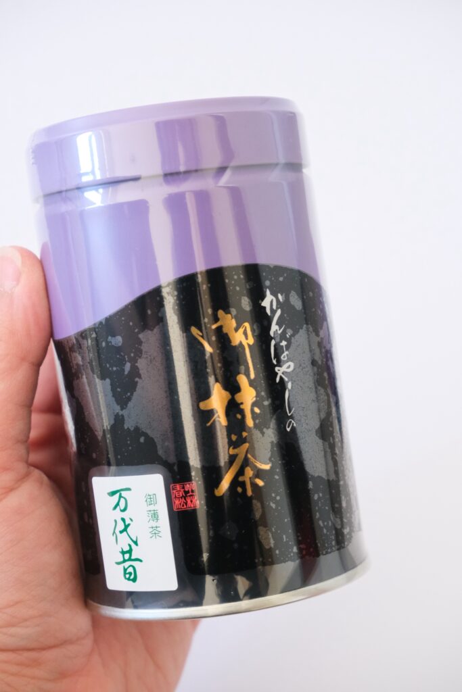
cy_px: 346
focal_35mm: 68
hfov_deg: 20.0
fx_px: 1308
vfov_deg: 29.7
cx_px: 231
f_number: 5.6
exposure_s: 1/70
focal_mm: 45
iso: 6400
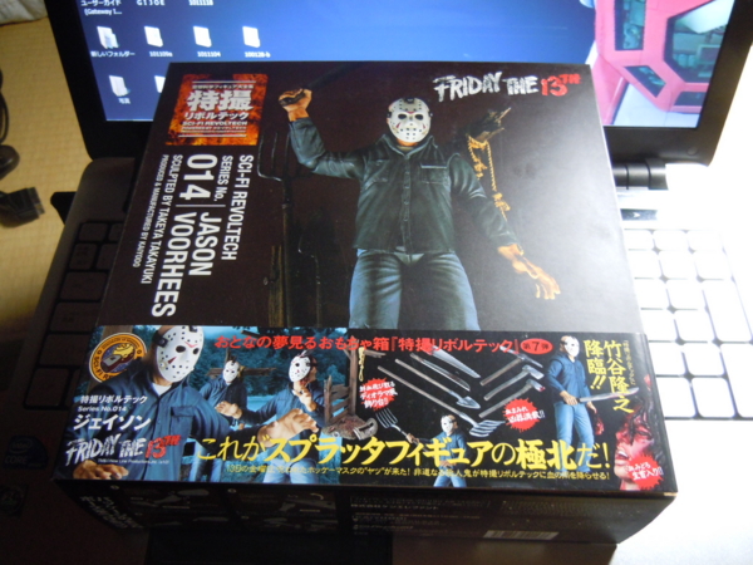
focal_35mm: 30
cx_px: 376
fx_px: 653
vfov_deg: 46.8
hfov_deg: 60.0
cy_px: 282
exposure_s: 1/8
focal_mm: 5.4
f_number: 3.5
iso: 400
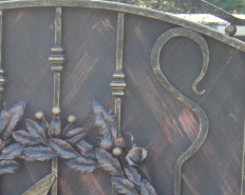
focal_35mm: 162
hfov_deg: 11.8
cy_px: 257
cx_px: 0
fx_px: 1173
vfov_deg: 9.3
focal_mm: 26
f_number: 6.3
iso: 100
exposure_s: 1/160
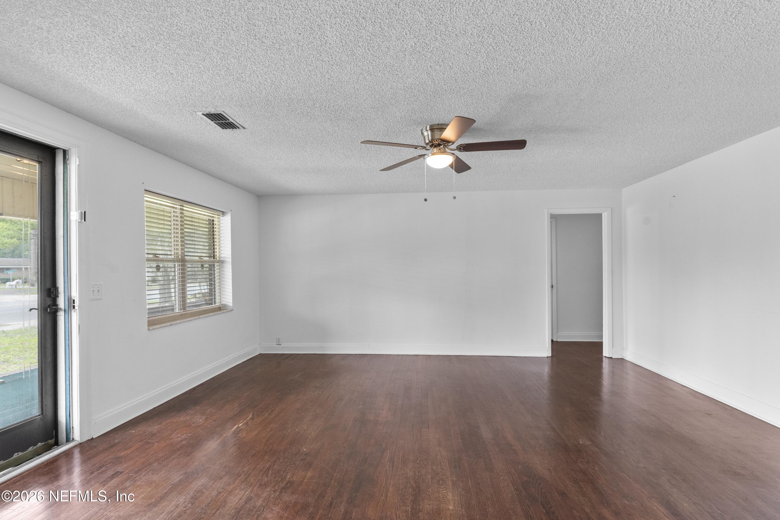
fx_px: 390
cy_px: 260
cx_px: 390
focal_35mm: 18
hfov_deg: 90.0
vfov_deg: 67.4
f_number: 8
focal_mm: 18
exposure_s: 1/30
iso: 2500
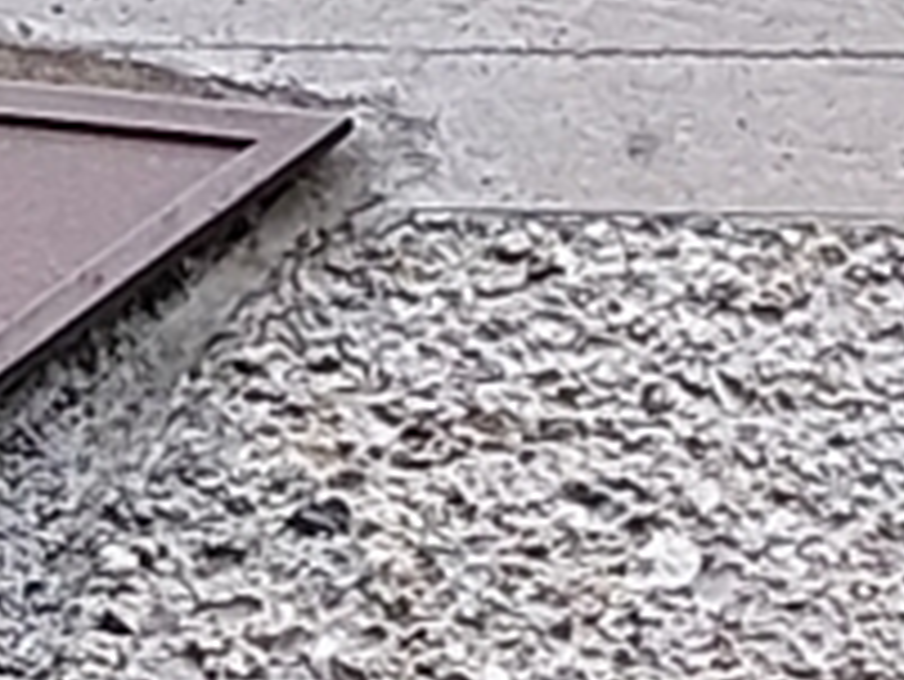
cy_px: 1180
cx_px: -443
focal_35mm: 122
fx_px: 3188
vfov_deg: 11.4
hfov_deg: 15.0
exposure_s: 1/60
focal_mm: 5.06
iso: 80
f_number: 1.8
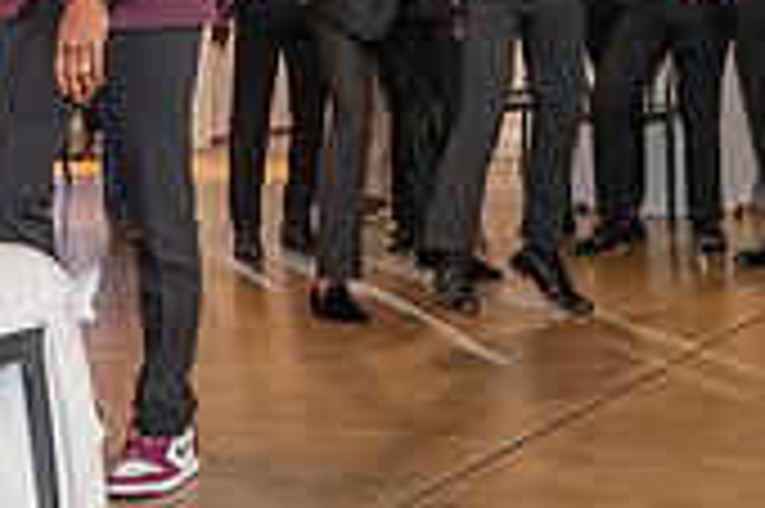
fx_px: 2208
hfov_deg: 19.6
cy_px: -133
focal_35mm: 104
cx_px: 279
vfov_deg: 12.8
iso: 2000
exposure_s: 1/200
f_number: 3.5
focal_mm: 30.5
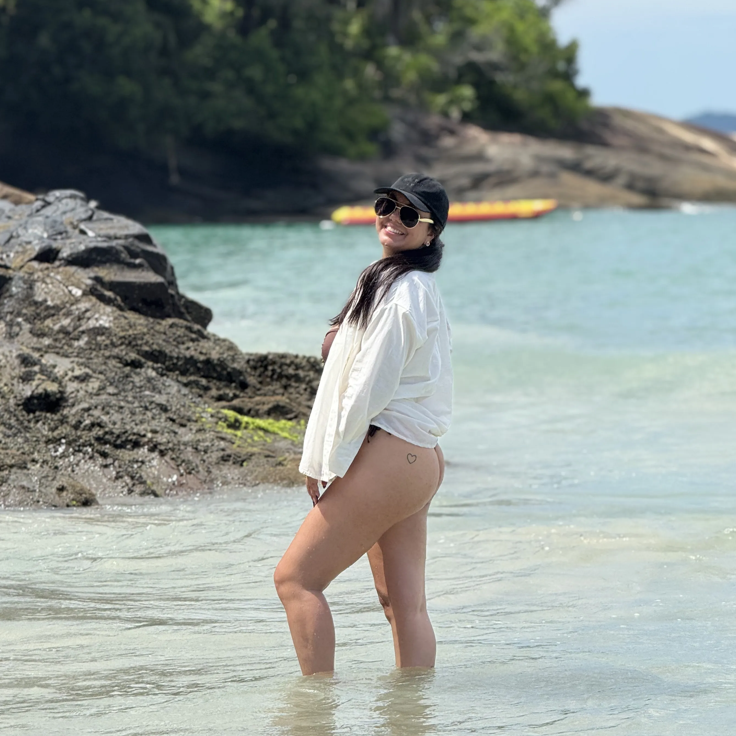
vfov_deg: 11.0
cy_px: 375
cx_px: 331
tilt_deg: -2.2
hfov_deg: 11.0
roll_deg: +1.7
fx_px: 3825
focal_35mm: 159
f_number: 2.8
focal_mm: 15.66
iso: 50
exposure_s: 1/1730
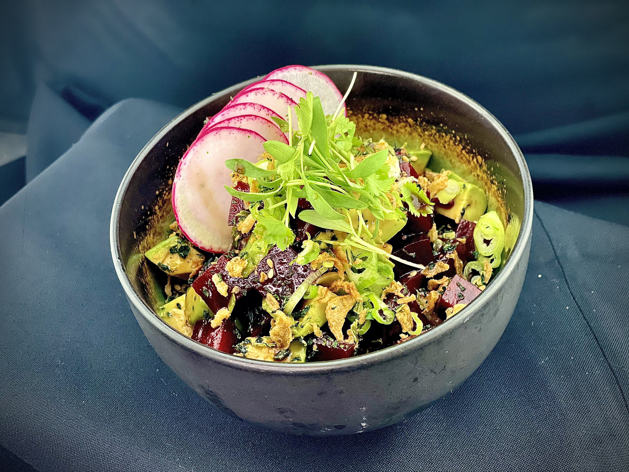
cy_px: 236
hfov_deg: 30.3
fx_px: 1163
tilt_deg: -41.8
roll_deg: +3.9
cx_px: 314
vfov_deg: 22.9
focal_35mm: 64
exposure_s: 1/120
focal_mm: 7.5
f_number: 2.2
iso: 125
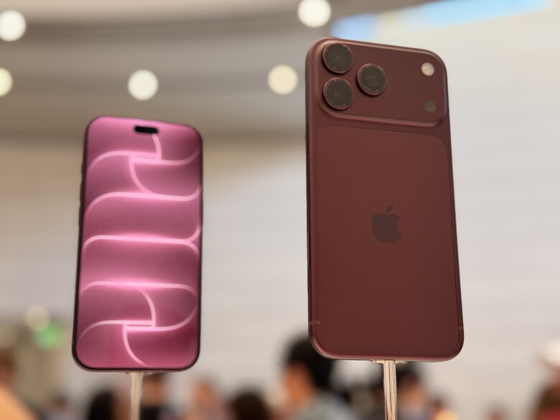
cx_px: 280
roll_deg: +0.5
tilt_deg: +14.2
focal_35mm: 48
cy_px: 210
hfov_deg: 39.7
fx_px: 777
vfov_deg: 30.3
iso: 100
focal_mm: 6.76
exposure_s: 1/75
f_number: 1.78
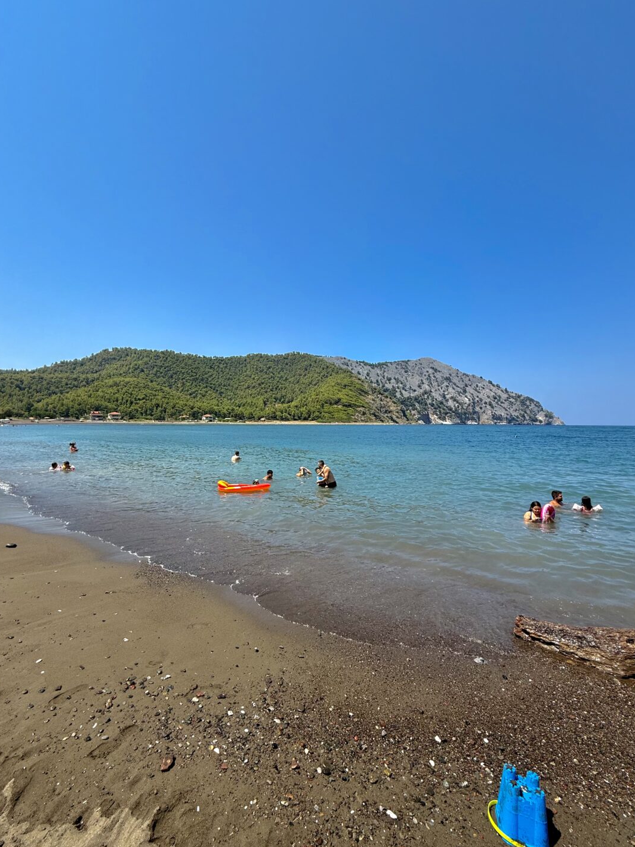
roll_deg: -1.1
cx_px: 315
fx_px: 367
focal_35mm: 15
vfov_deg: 98.1
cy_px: 443
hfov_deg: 81.7
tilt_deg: -2.9
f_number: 2.2
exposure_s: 1/1901
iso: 50
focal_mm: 2.22
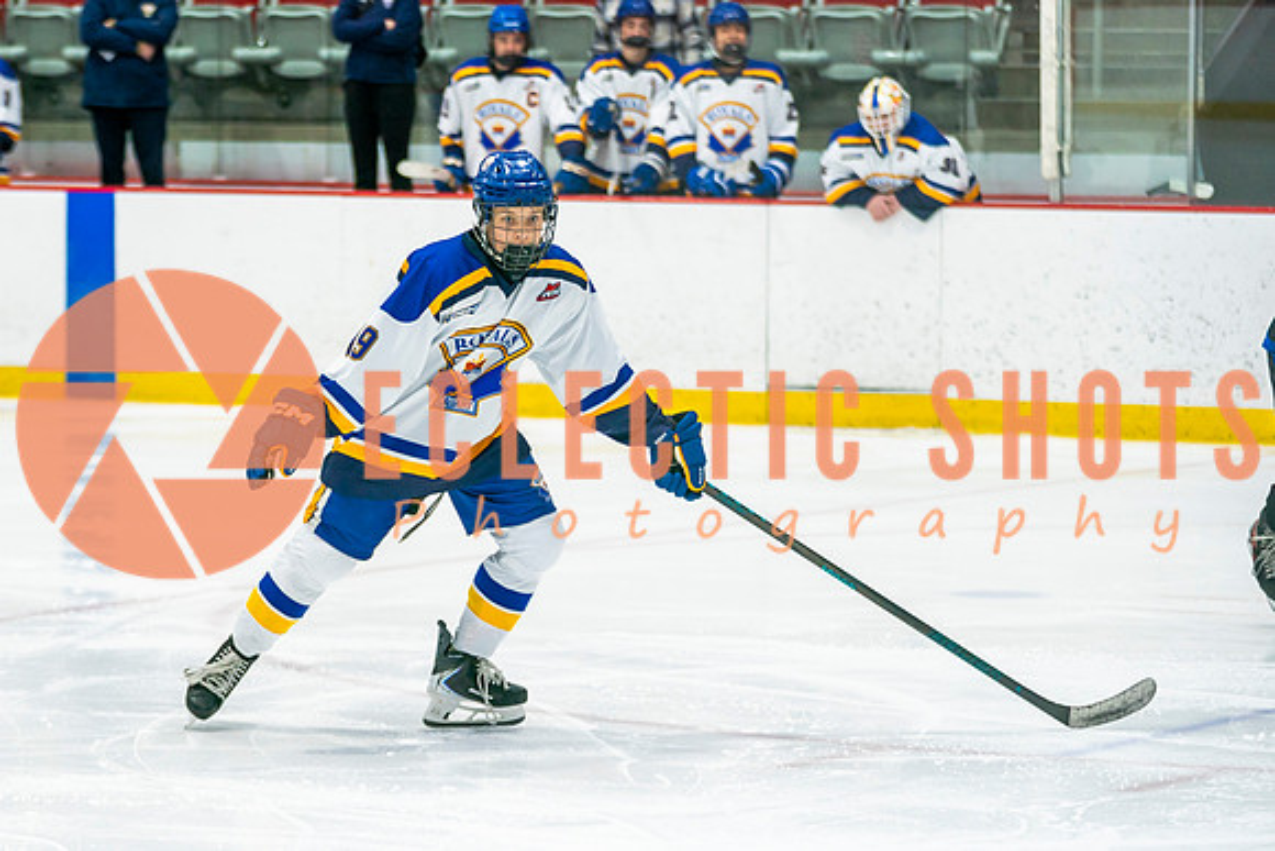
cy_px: 512
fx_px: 6773
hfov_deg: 10.7
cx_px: 392
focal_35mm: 191
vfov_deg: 7.2
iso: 500
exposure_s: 1/640
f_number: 2.8
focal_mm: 120
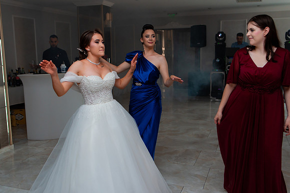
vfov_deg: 35.8
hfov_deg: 51.7
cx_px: 136
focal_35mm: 37
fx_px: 299
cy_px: 96
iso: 1250
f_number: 2.8
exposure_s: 1/200
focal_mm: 35
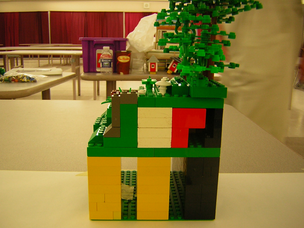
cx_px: 152
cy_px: 114
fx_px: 316
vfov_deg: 39.7
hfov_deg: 51.4
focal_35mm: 36
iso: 54
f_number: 2.6
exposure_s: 1/6.4
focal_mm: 4.7
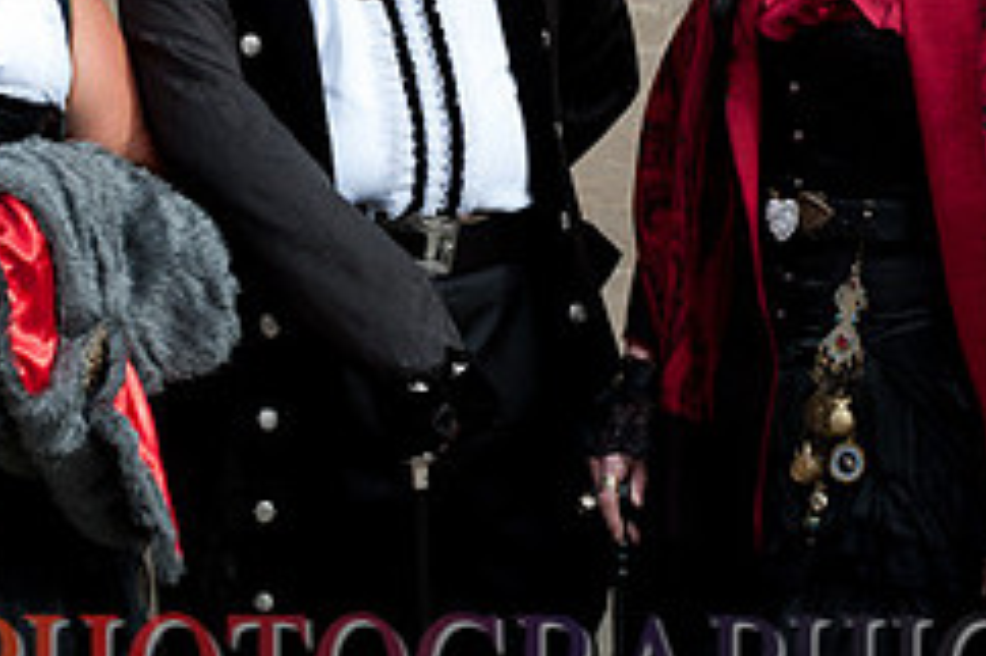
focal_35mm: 168
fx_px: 4598
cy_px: -49
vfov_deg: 8.1
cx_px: 371
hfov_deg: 12.2
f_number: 8
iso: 200
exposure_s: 1/250
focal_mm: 70
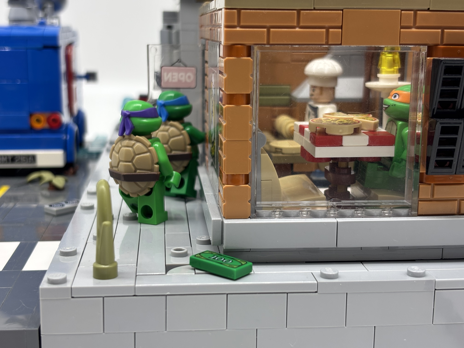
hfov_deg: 36.8
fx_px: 697
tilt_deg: -11.9
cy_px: 174
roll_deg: -0.5
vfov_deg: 28.0
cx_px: 232
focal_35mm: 52
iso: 40
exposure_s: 1/109
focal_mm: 5.96
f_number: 1.6
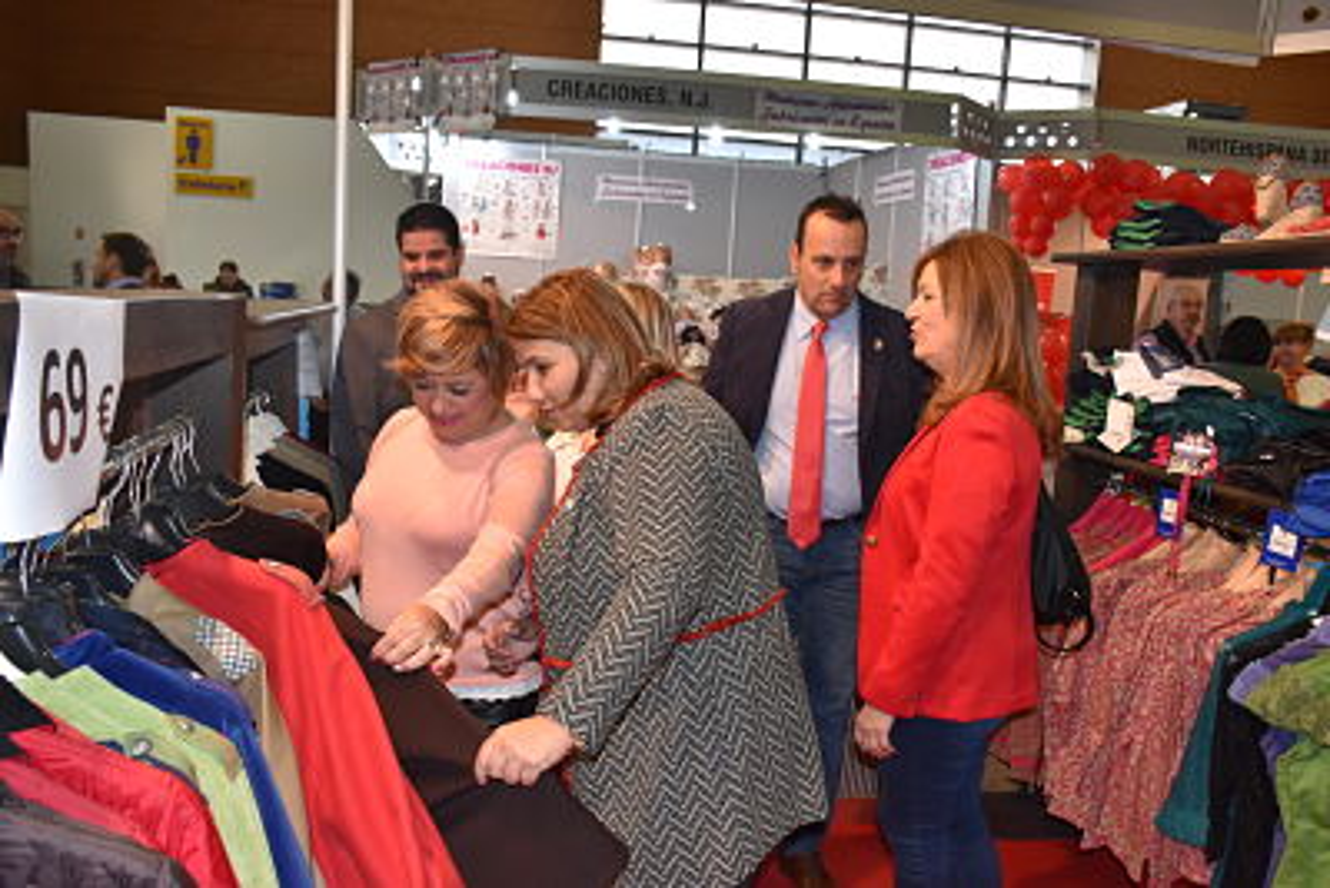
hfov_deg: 61.9
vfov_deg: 43.6
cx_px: 665
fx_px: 1109
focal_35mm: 30
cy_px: 444
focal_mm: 20
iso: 800
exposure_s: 1/125
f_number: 5.6
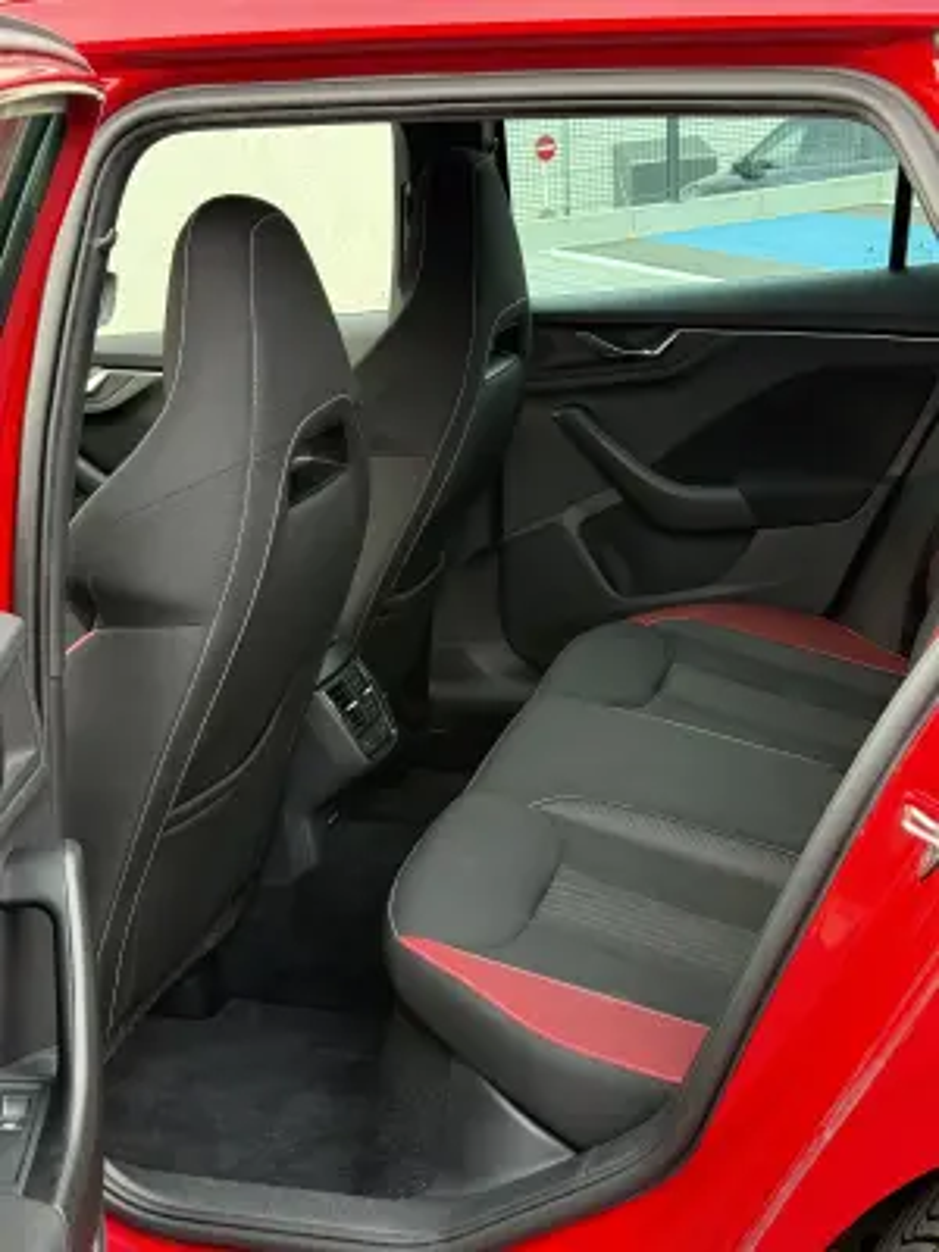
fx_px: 1736
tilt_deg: -19.6
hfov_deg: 30.3
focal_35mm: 48
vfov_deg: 39.7
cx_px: 470
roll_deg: +3.0
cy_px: 626
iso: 200
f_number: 1.78
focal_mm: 6.76
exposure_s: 1/116
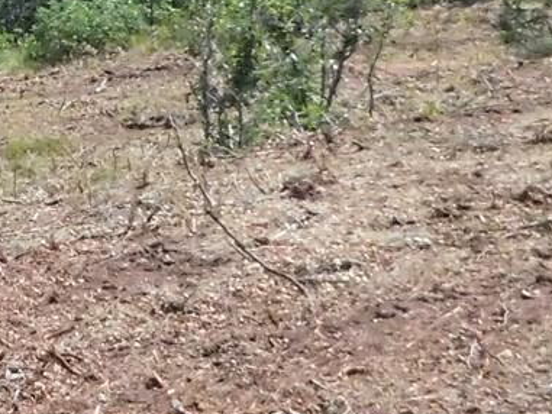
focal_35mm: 105
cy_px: -28
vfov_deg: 13.8
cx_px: -543
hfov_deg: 15.2
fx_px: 1675
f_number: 6.2
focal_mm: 4.5
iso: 800
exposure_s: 1/1500
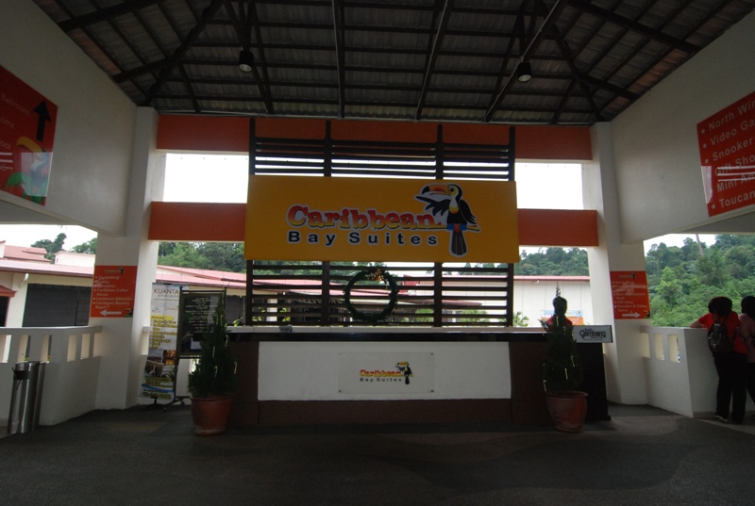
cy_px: 253
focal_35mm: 20
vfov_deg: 63.5
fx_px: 410
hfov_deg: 85.3
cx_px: 378
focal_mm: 13
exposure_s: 1/50
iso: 800
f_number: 11
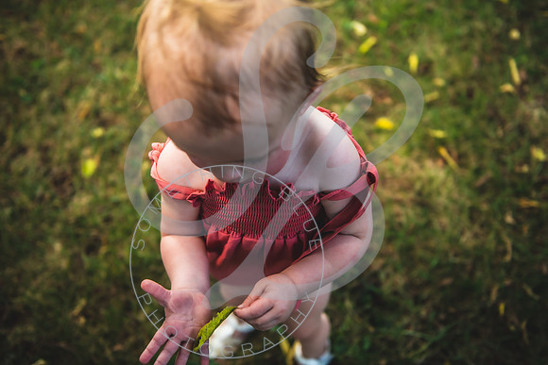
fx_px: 579
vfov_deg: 35.1
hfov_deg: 50.7
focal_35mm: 38
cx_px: 274
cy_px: 182
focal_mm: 38
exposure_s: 1/125
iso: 100
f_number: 2.8
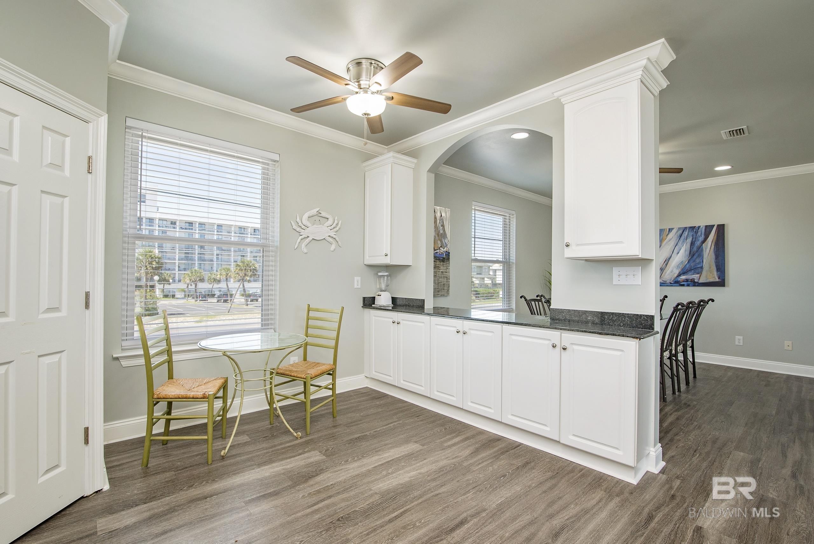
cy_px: 272
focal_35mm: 16
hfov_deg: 96.7
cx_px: 407
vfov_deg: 73.8
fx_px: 362
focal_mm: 16
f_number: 11
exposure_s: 1/13
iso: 500
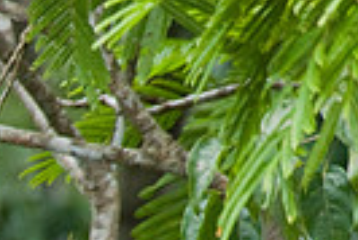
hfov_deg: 1.2
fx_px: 17332
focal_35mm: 1741
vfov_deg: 0.8
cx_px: -293
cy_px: 477
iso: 3200
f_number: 11
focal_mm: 400
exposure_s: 1/500
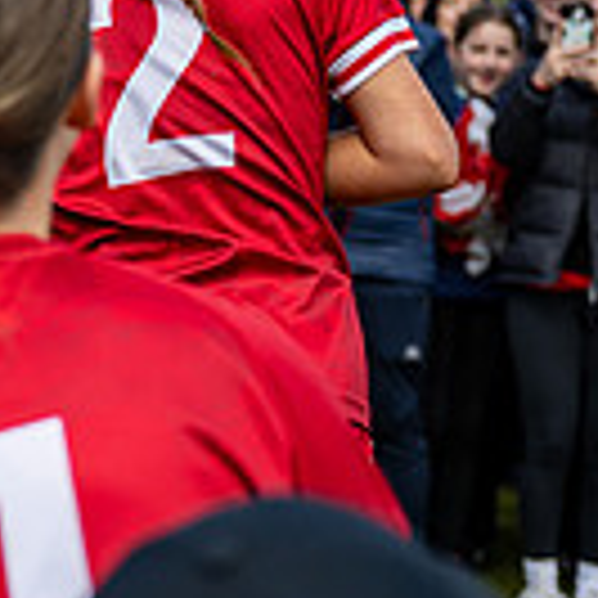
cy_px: 160
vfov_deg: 10.0
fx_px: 3401
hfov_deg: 9.7
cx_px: -364
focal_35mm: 174
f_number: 2.8
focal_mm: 47
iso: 100
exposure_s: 1/1600
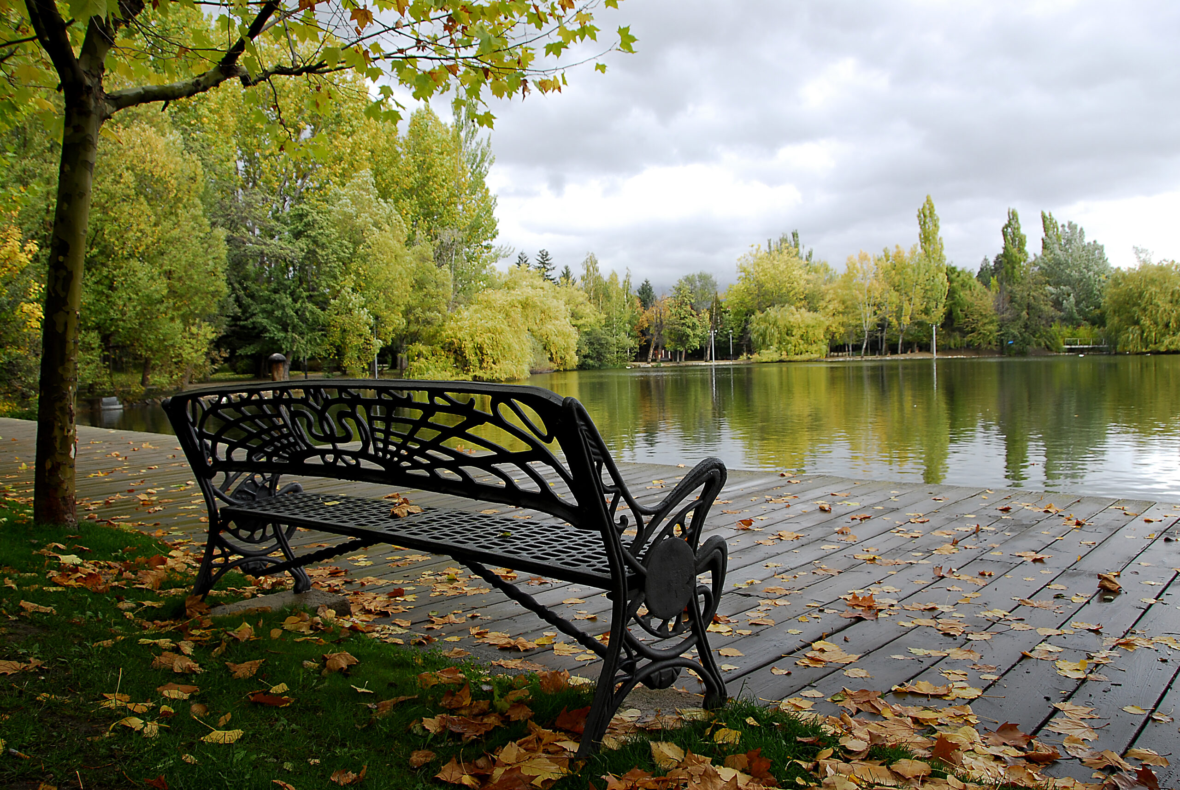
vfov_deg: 48.1
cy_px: 395
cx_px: 590
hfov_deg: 67.3
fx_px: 886
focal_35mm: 27
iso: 100
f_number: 6.3
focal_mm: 18
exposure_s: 1/20
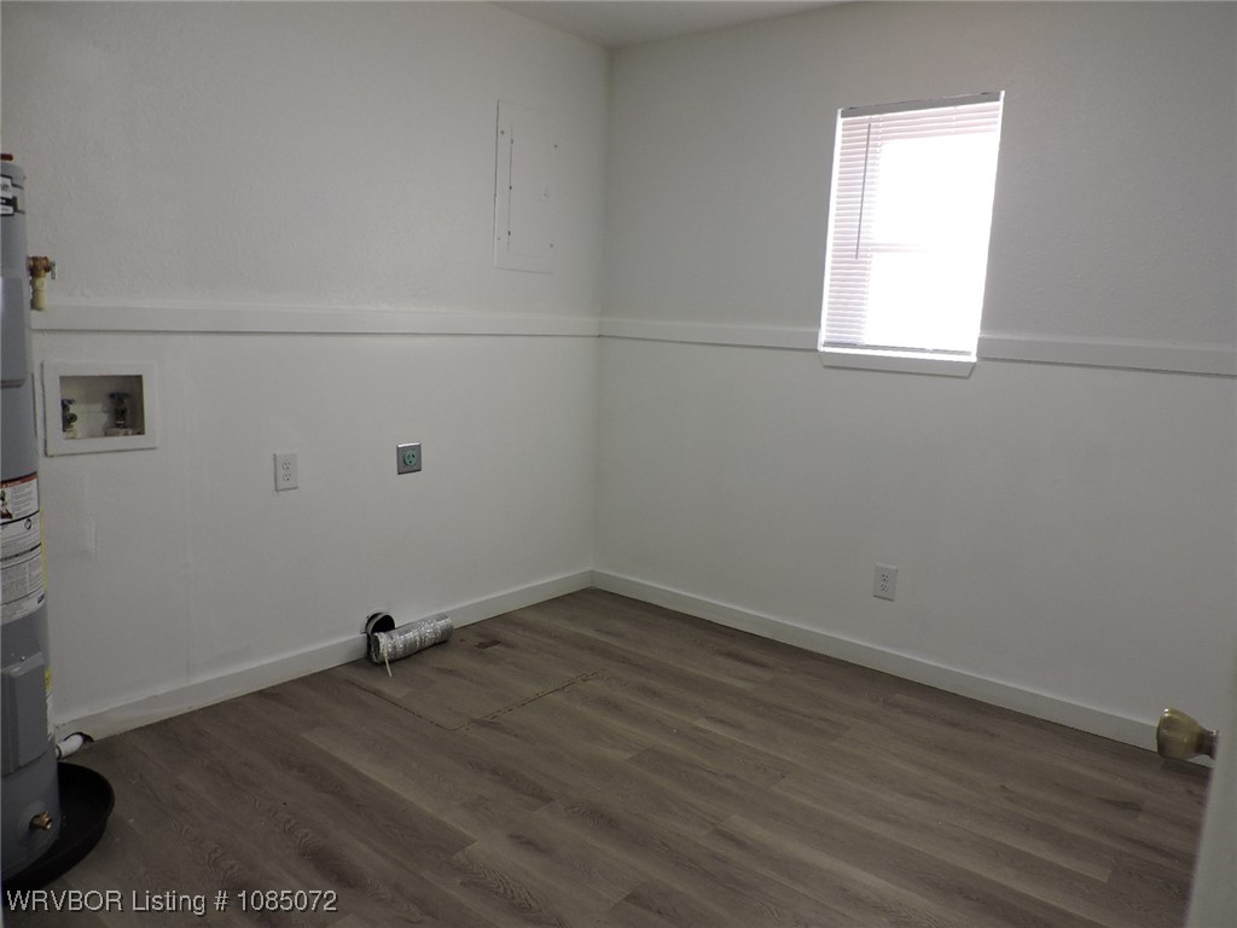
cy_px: 464
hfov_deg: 71.6
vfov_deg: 56.8
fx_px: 858
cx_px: 618
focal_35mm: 24
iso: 100
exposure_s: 1/30
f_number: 3
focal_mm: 4.3
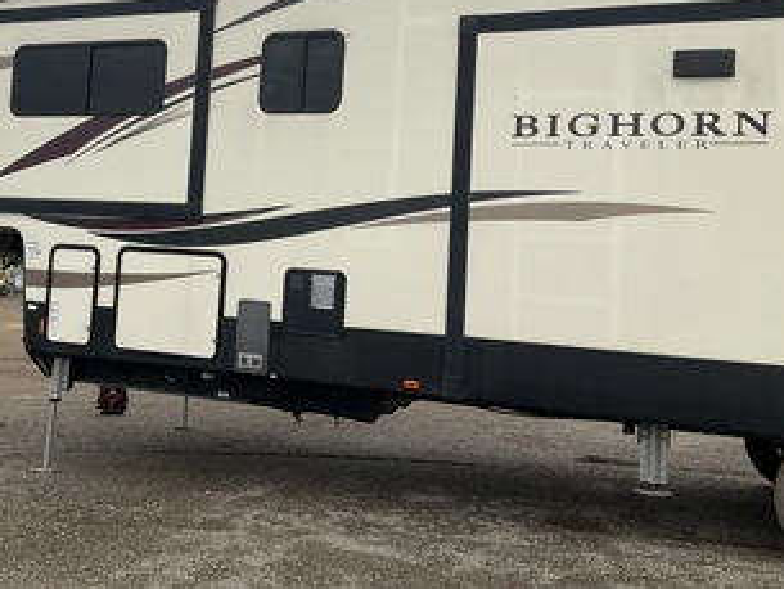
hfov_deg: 48.6
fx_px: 861
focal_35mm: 38
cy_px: 206
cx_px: 308
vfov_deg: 37.4
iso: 25
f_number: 1.8
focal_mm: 3
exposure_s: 1/312
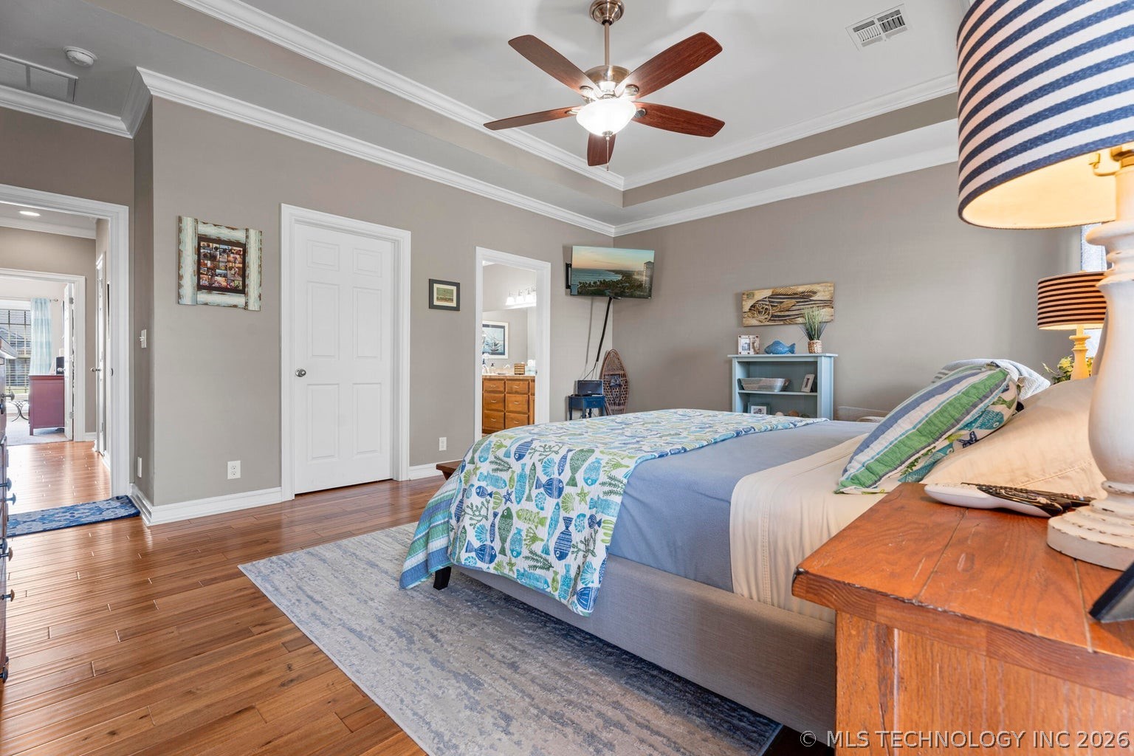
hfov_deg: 96.7
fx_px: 504
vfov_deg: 73.7
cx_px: 567
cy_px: 378
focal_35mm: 16
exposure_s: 1/1.67
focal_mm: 16
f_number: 8
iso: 200
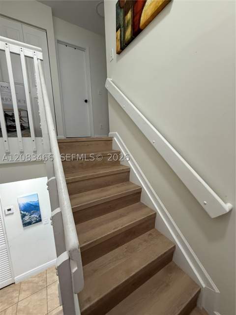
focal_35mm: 14
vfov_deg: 102.1
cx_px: 118
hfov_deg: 85.7
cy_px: 158
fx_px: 127
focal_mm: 2.22
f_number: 2.2
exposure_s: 1/60
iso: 250
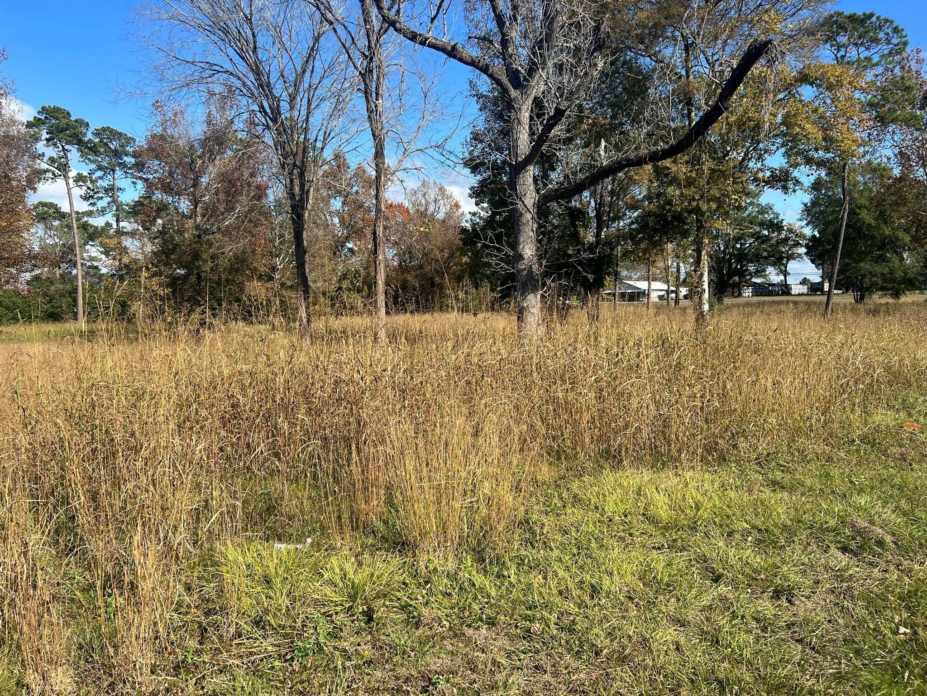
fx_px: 696
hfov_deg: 67.3
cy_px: 348
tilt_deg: -4.0
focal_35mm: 26
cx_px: 464
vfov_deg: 53.1
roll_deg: +1.7
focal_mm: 5.7
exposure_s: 1/2762
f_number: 1.5
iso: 50
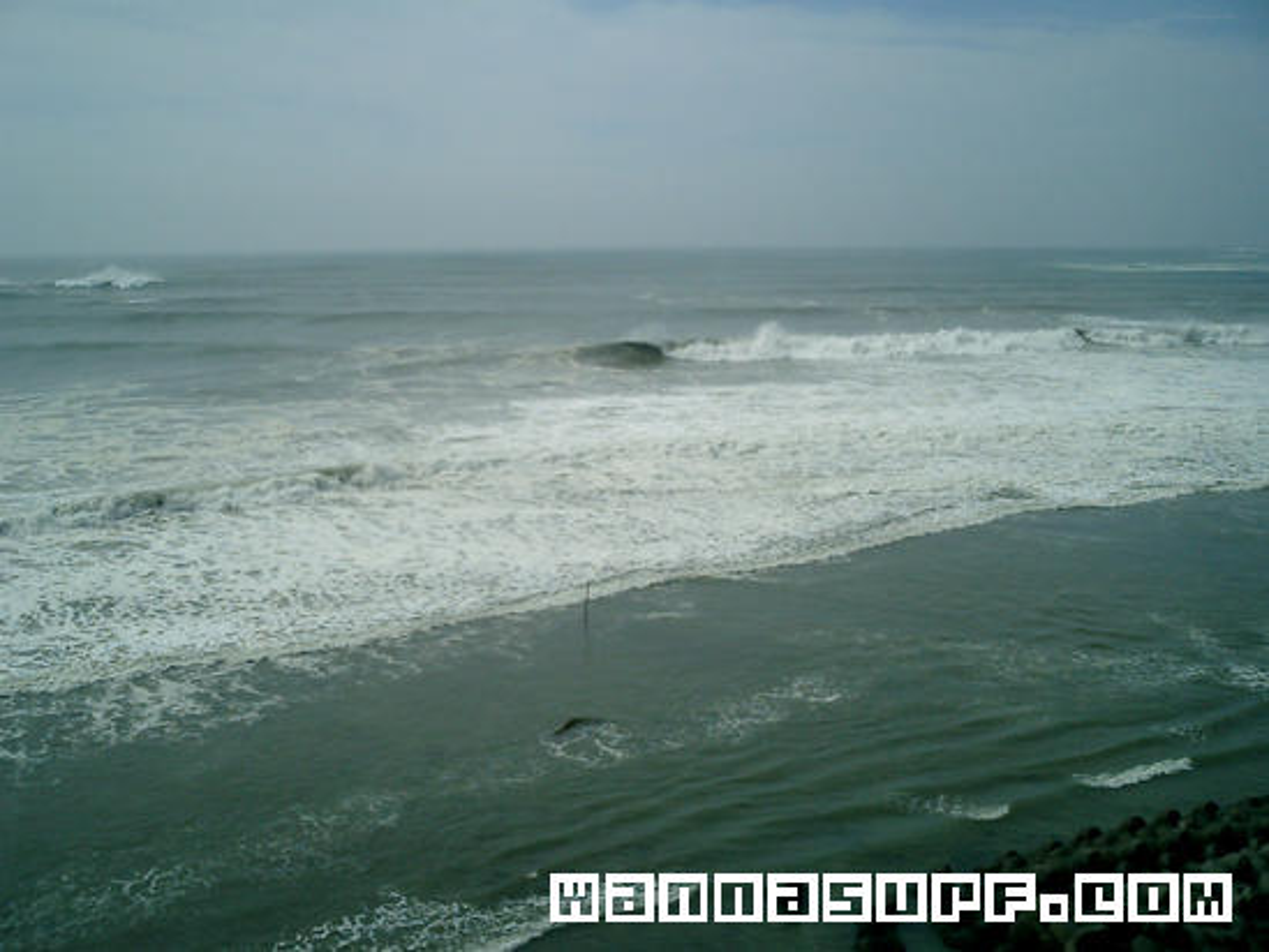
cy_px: 476
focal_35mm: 36
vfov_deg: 39.7
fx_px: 1320
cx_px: 634
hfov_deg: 51.3
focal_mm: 7.5
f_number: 3.2
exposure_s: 1/4000
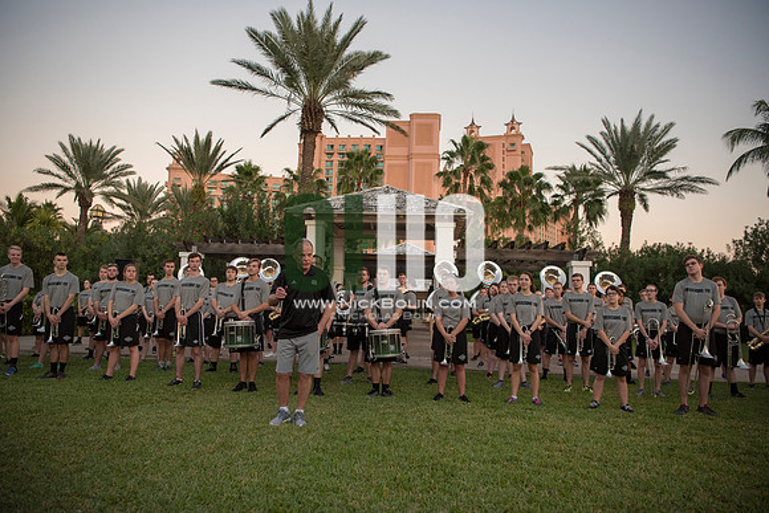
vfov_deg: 53.2
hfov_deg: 73.7
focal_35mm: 24
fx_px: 513
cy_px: 256
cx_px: 384
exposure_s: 1/800
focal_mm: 24
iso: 2000
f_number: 3.2
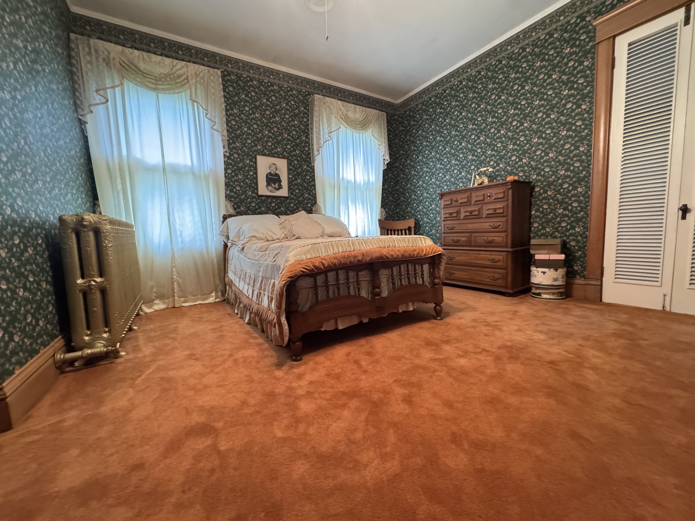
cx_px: 348
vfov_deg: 85.7
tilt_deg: -5.3
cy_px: 260
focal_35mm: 14
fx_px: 281
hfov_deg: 102.1
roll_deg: +1.9
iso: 1250
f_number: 2.2
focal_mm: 2.22
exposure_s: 1/60
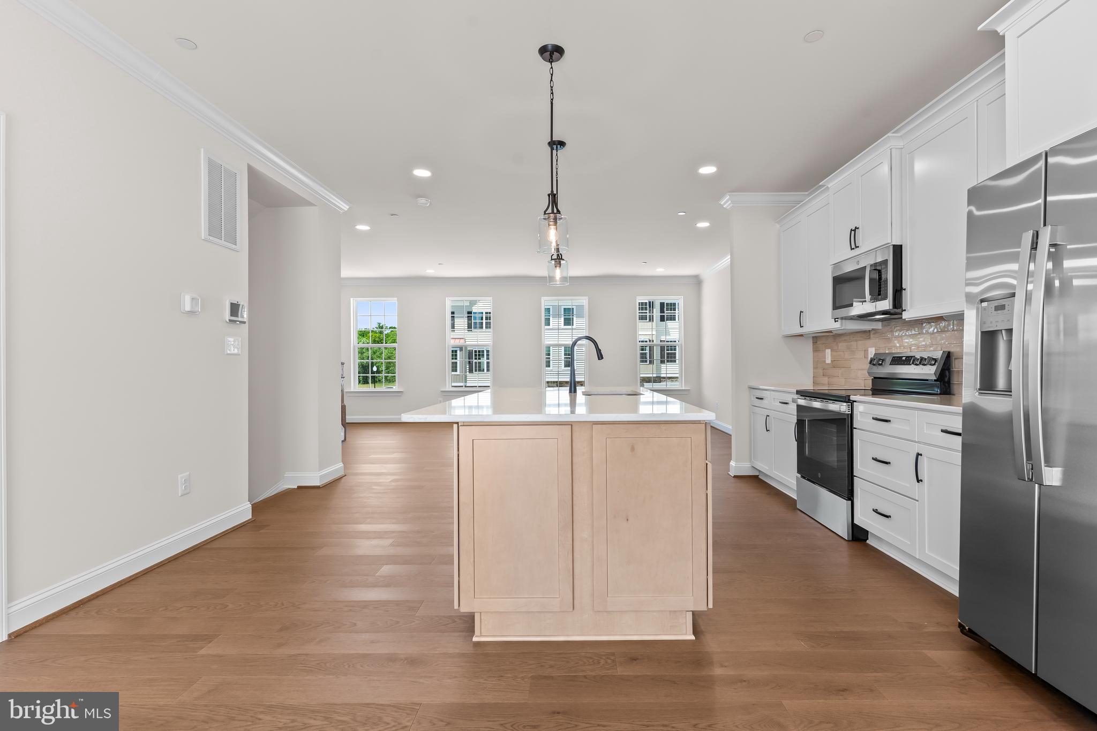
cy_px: 366
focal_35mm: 17
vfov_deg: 70.4
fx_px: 518
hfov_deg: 93.3
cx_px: 548
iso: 200
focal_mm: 17
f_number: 8
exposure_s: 1/8
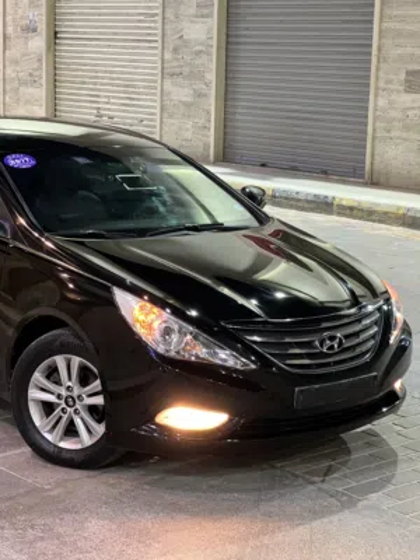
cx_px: 210
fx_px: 1246
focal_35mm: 77
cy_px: 280
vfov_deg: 25.3
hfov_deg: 19.1
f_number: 2.8
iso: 400
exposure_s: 1/20
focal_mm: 9
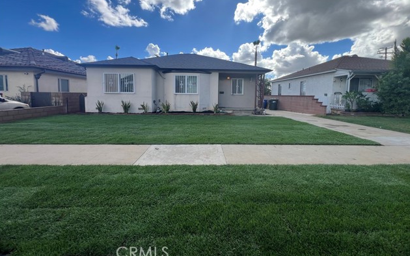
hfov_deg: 105.3
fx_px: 156
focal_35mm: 14
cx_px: 204
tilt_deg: -4.0
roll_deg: -1.1
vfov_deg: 78.0
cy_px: 106
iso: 32
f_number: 1.8
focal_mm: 1.57
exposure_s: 1/834
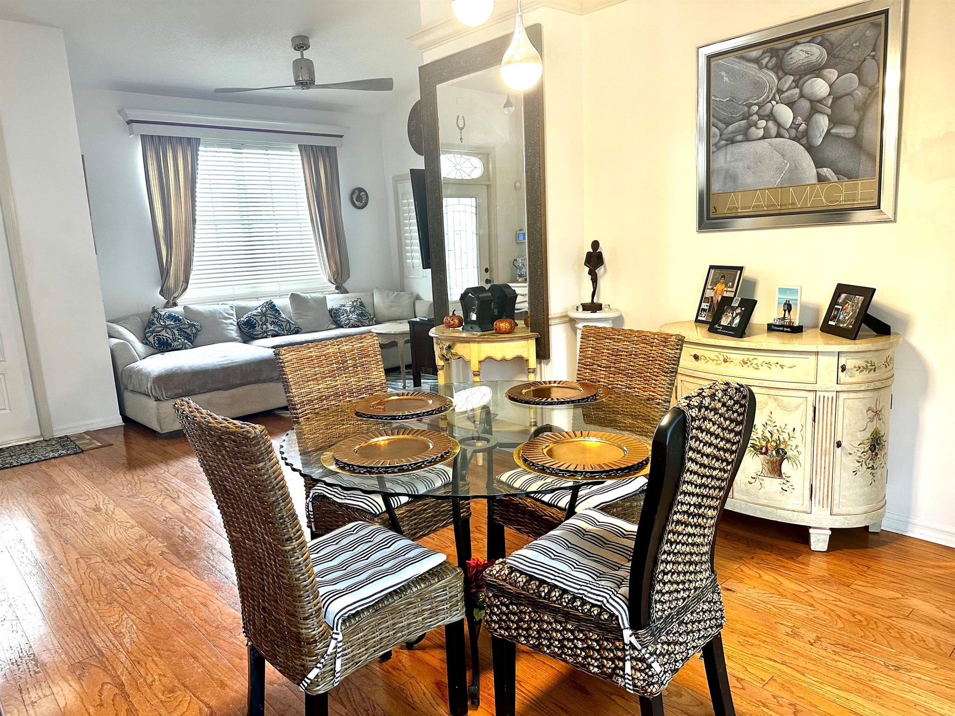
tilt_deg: -11.4
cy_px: 358
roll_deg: +3.1
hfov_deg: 71.6
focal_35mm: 24
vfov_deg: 56.8
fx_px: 662
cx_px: 478
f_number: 1.78
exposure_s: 1/120
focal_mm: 6.86
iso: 200
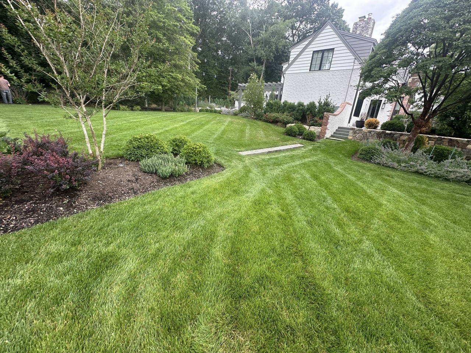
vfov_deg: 85.7
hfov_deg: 102.1
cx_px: 236
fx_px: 190
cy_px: 176
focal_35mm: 14
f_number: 2.2
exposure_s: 1/148
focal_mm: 2.22
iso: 40
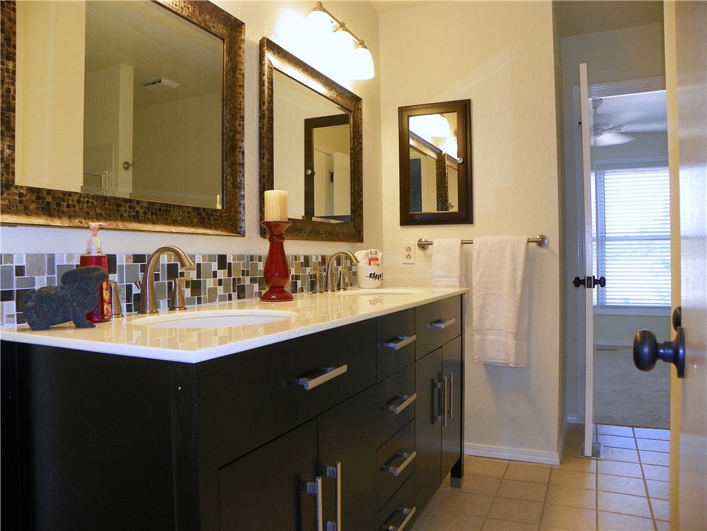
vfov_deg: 53.1
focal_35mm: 26
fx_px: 531
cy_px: 266
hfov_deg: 67.3
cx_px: 354
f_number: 2.8
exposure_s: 1/40
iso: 80
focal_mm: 4.6
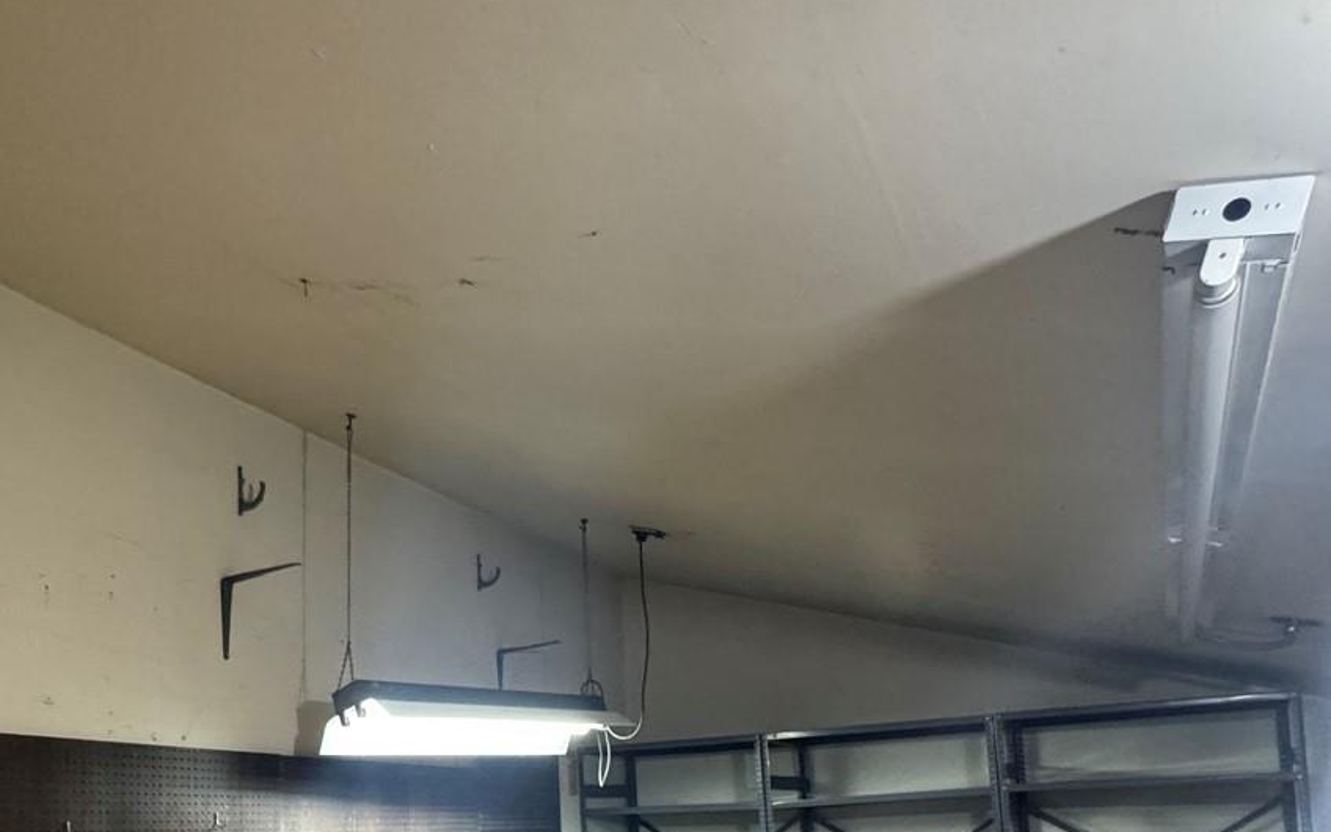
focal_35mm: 28
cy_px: 805
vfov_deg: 39.9
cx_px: 439
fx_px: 1016
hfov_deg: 64.7
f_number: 2.2
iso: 640
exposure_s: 1/60
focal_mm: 2.22
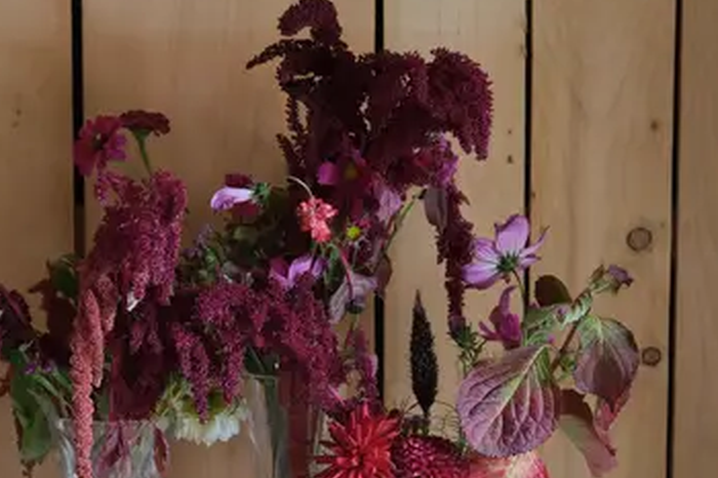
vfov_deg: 11.4
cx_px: 285
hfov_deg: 17.1
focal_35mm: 120
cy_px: 311
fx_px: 2392
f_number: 2.8
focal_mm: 56
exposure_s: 1/80
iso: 4000
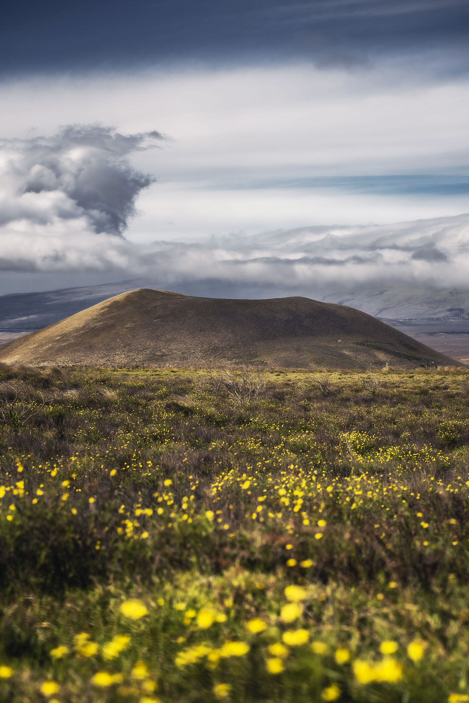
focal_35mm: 71
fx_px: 1387
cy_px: 353
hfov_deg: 19.2
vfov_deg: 28.5
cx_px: 232
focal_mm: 70
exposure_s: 1/1600
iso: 100
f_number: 5
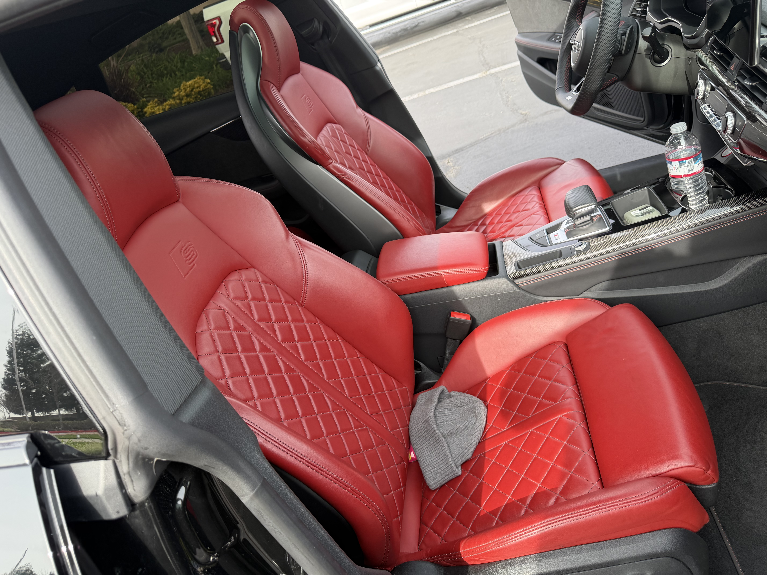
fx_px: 532
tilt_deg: -29.3
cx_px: 384
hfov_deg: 71.6
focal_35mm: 24
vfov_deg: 56.8
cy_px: 288
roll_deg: +22.7
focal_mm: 6.76
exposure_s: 1/387
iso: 80
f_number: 1.78
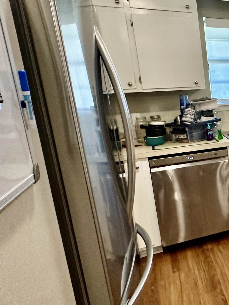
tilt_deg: -9.7
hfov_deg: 29.1
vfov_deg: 53.8
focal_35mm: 34
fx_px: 300
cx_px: 330
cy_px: 135
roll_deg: +1.9
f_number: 2.2
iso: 320
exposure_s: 1/60
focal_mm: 2.22
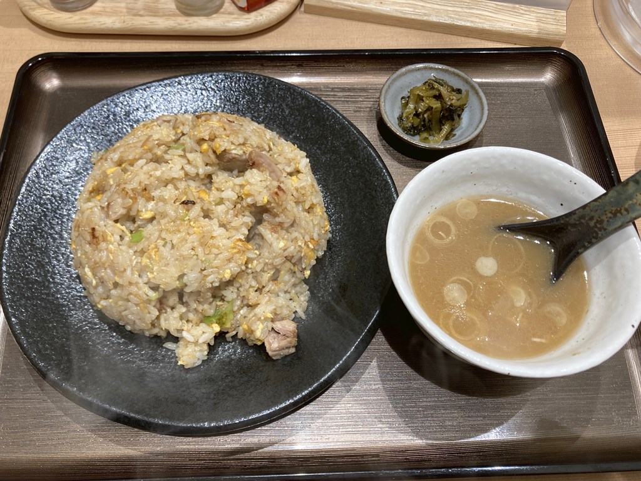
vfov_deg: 49.7
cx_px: 320
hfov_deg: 63.4
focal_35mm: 28
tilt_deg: -63.7
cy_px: 240
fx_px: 518
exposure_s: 1/100
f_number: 1.8
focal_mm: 3.99
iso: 64
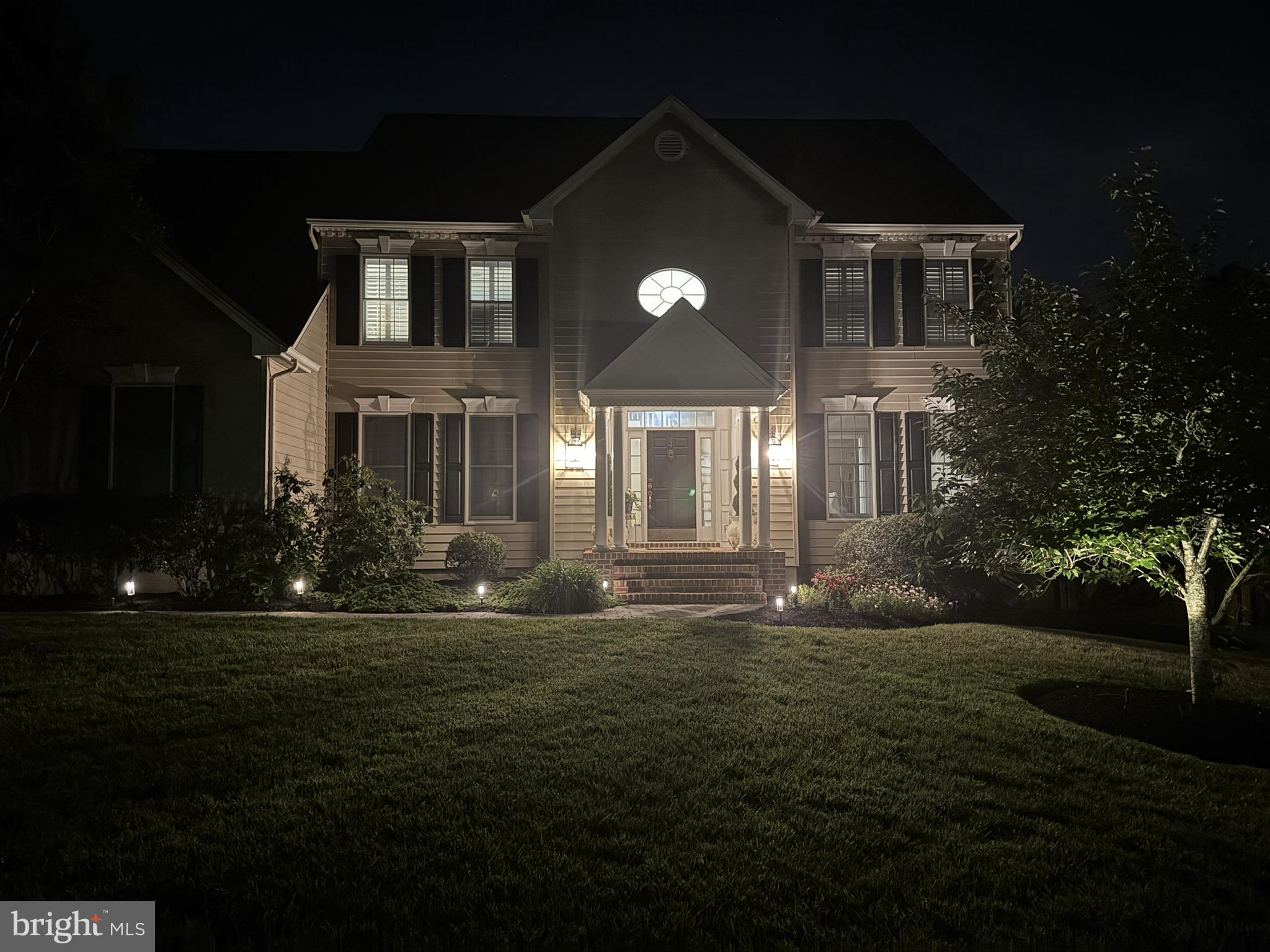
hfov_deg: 71.6
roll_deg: +0.8
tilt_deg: +4.3
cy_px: 476
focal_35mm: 24
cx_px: 635
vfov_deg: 56.8
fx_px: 881
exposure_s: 1/11
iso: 1000
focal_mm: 6.76
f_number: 1.78
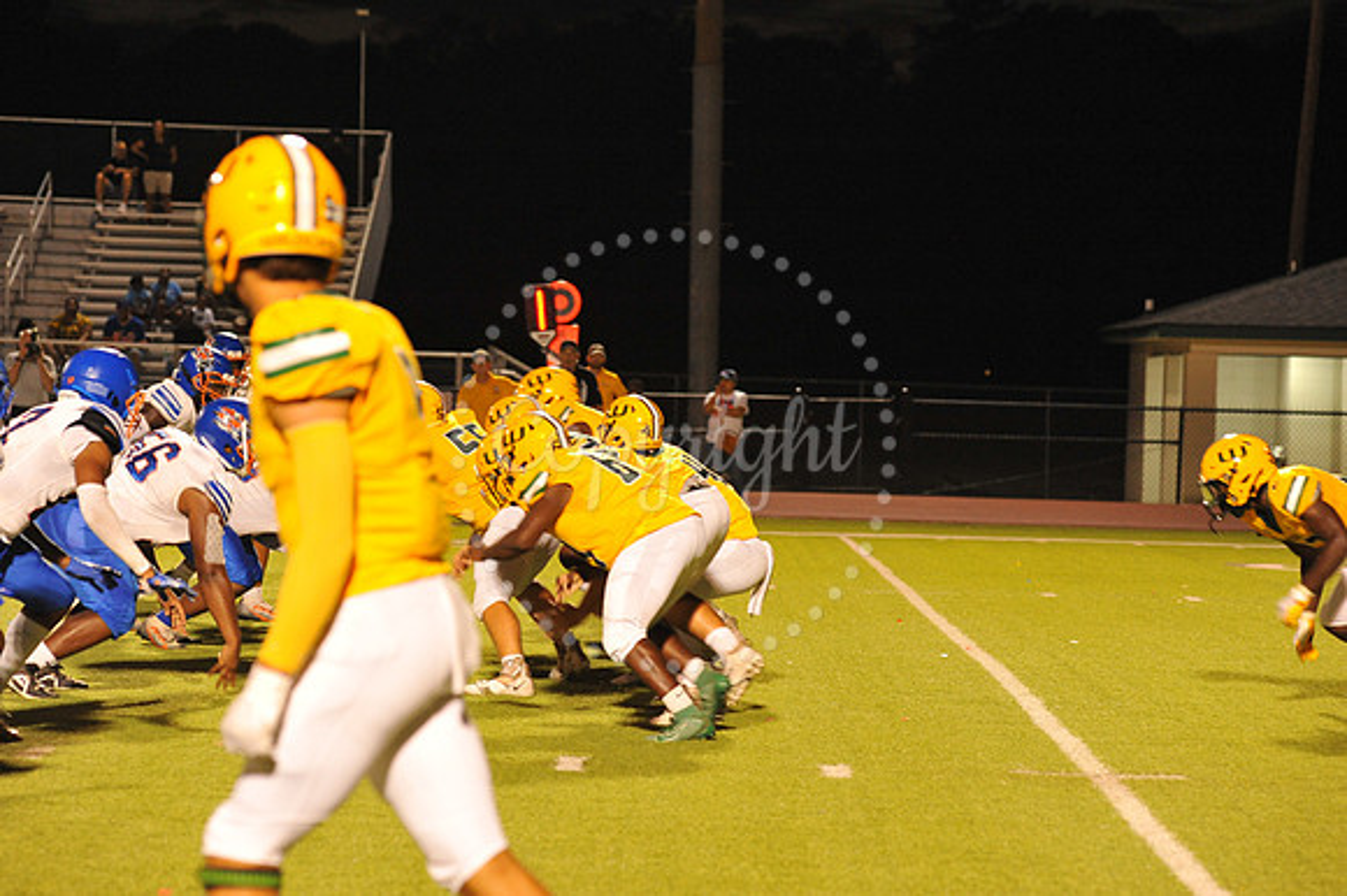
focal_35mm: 145
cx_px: 674
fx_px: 5422
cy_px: 448
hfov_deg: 14.2
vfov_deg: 9.5
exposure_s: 1/160
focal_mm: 145
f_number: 5
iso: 3200
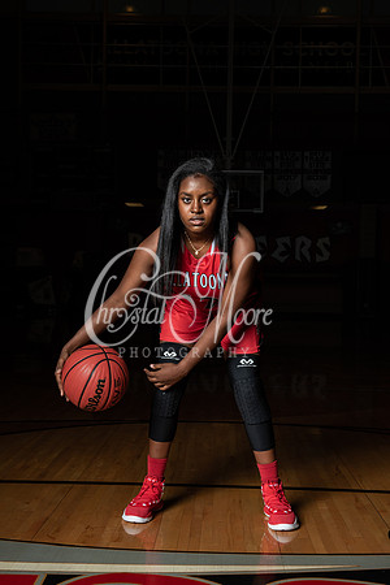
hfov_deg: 24.6
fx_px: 894
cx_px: 195
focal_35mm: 55
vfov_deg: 36.2
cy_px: 292
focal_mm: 55
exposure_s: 1/200
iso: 320
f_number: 14
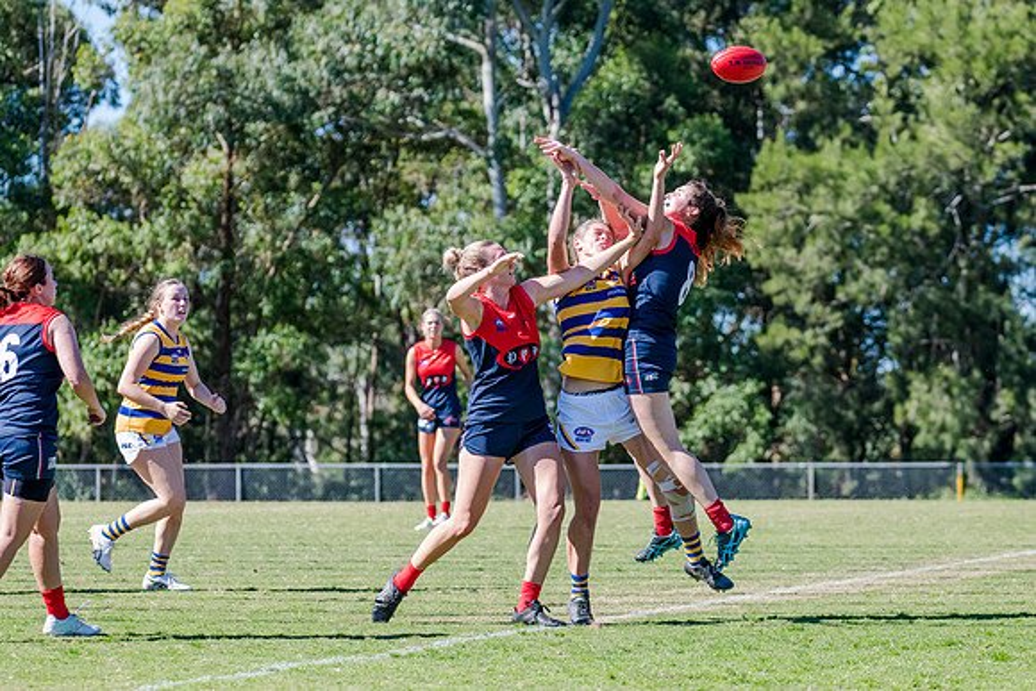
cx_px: 554
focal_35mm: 184
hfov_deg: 11.2
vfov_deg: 7.5
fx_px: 5292
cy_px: 347
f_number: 6.3
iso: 800
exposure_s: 1/1600
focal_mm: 170
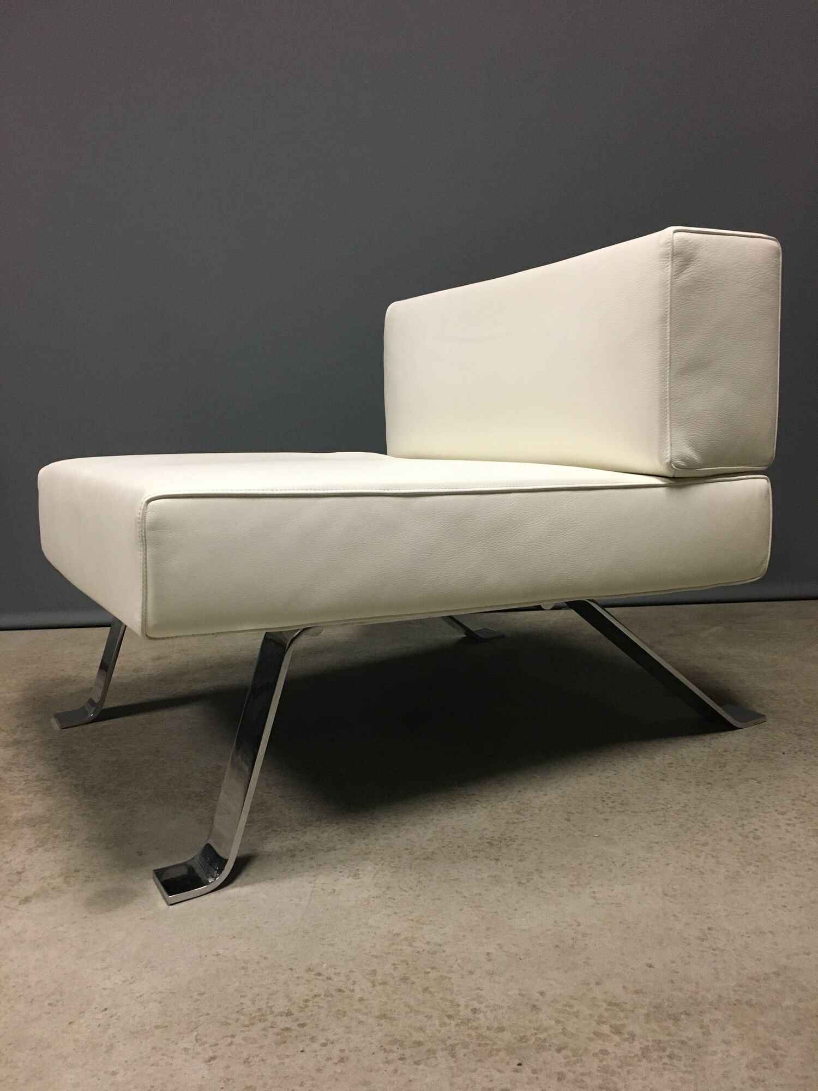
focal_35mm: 29
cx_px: 409
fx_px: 914
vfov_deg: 61.7
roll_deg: +2.1
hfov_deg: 48.2
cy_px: 546
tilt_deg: -9.4
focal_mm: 4.15
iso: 200
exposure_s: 1/33
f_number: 2.2
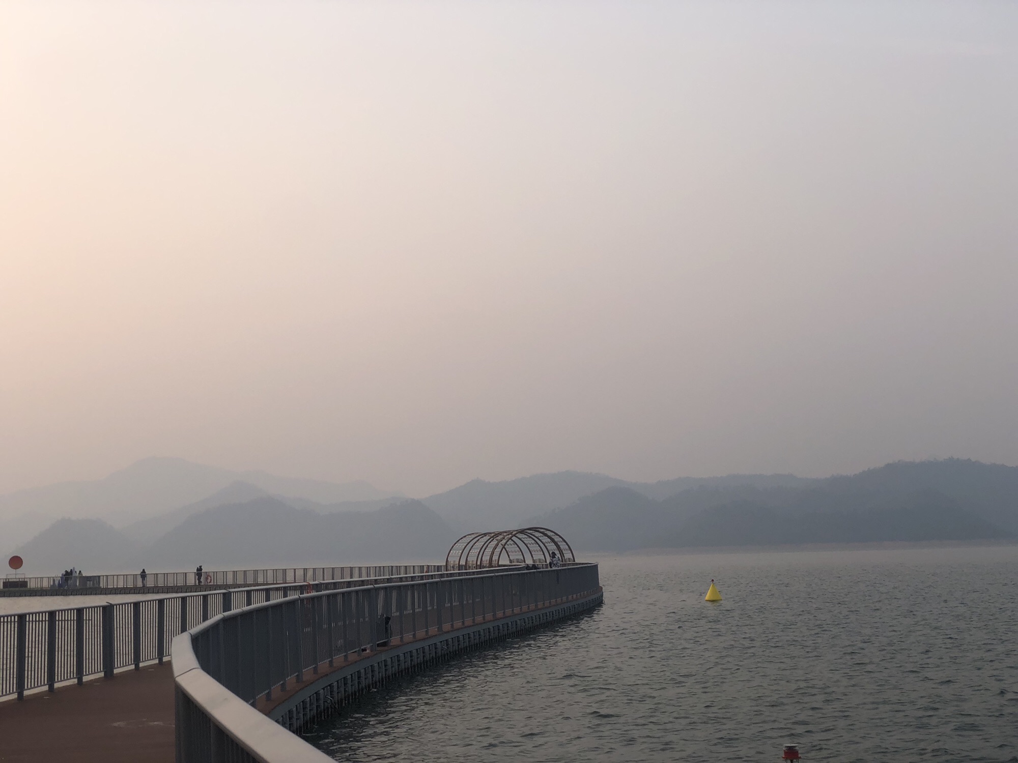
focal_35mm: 52
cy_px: 382
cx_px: 509
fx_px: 1529
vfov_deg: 28.0
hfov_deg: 36.8
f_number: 2.4
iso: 16
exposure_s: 1/269
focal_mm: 6
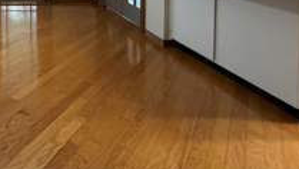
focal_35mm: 35
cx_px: -13
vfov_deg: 27.5
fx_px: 278
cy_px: -57
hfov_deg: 45.7
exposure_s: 1/60
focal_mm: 2.22
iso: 250
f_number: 2.2
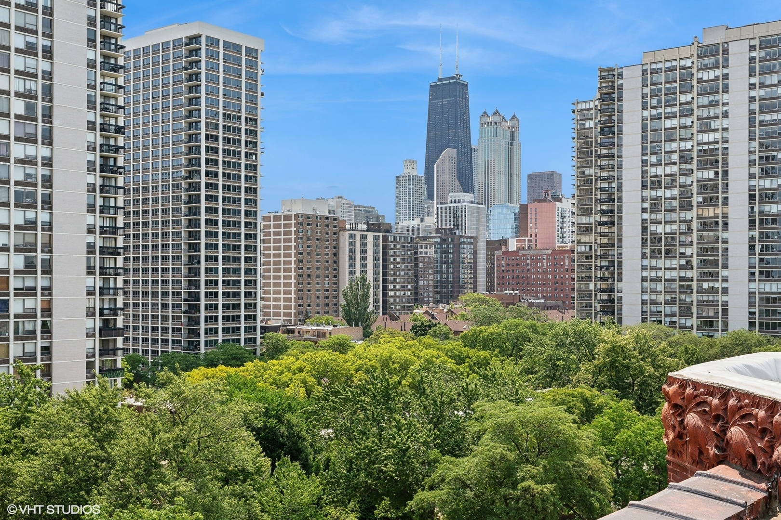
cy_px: 260
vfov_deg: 31.9
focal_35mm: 42
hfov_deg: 46.4
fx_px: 911
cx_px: 390
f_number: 9.5
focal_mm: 28
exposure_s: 1/250
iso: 200
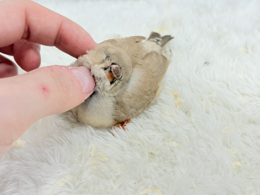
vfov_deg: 28.0
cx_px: 130
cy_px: 98
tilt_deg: -39.3
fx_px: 391
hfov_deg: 36.8
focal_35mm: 52
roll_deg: +1.7
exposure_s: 1/100
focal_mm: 5.96
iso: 64
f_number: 1.6
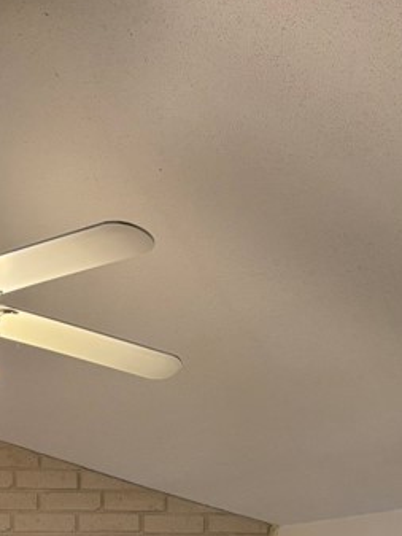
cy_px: 741
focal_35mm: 79
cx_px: 64
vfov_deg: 21.7
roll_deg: +0.2
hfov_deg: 18.5
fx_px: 1222
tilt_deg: +0.7
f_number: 1.6
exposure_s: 1/60
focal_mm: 5.96
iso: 160
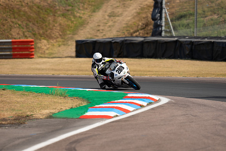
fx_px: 2512
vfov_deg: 3.4
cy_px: 76
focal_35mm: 400
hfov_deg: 5.2
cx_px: 113
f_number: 4.5
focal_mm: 400
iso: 50
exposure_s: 1/500
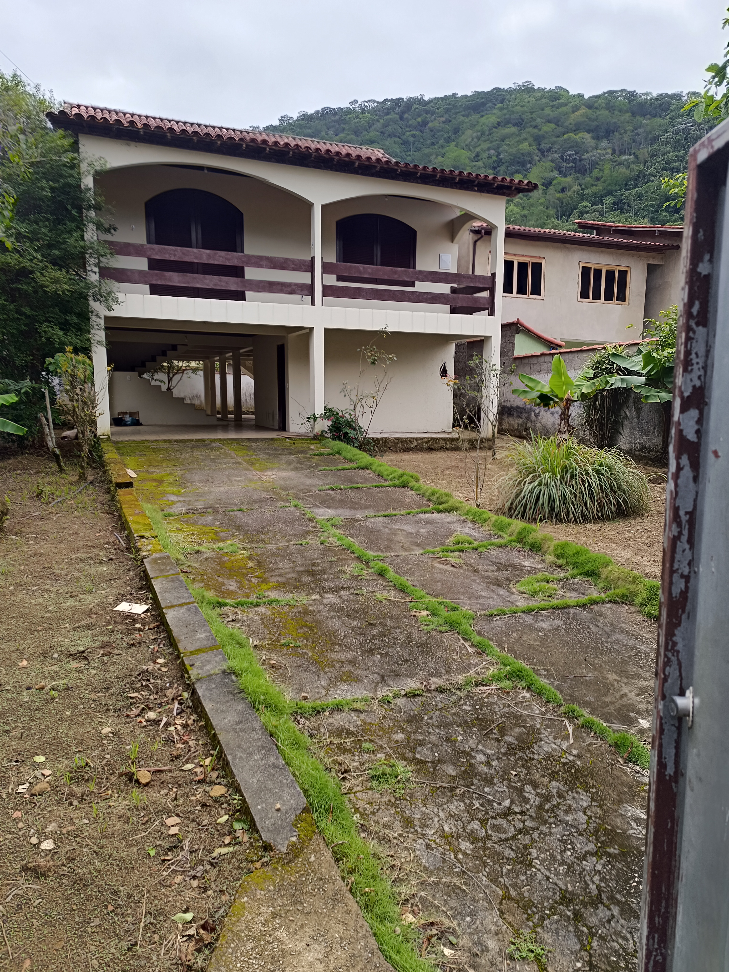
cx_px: 364
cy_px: 486
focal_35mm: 24
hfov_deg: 56.8
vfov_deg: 71.6
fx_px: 674
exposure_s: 1/234
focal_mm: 6.14
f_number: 1.65
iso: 50
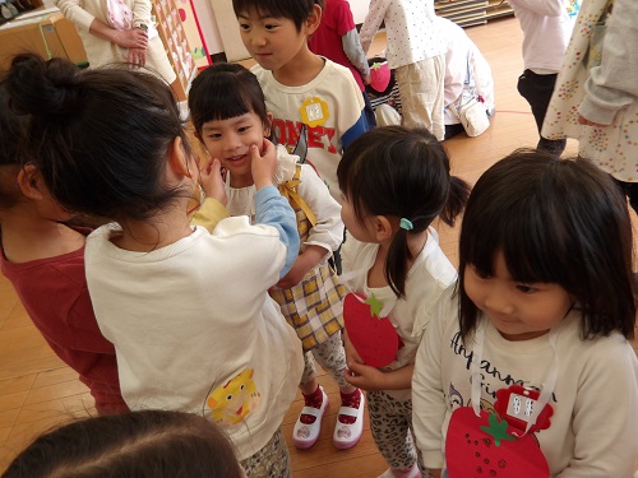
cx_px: 319
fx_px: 498
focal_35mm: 27
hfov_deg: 65.3
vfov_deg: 51.4
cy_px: 239
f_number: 3
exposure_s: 1/47
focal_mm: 4.9
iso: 100
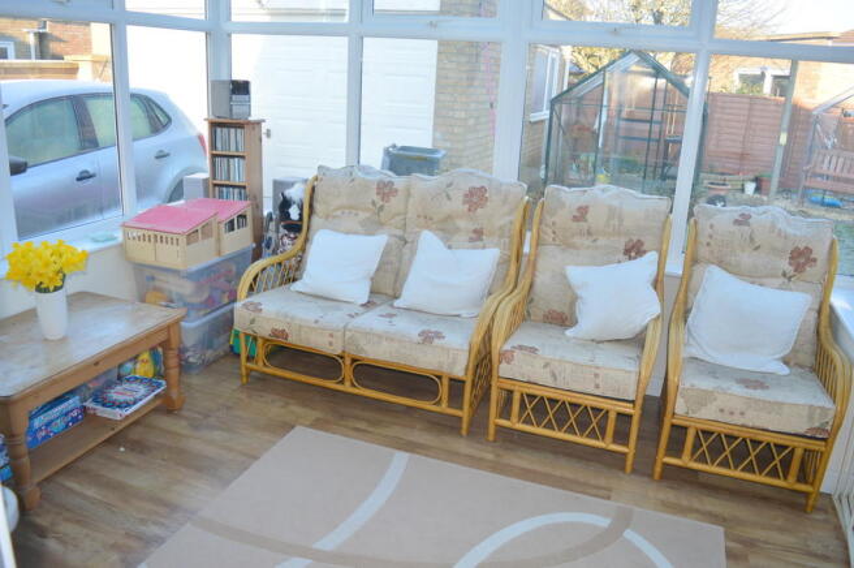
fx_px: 640
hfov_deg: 67.4
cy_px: 284
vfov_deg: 47.8
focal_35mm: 27
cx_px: 427
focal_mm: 18
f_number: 4
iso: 140
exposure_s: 1/125
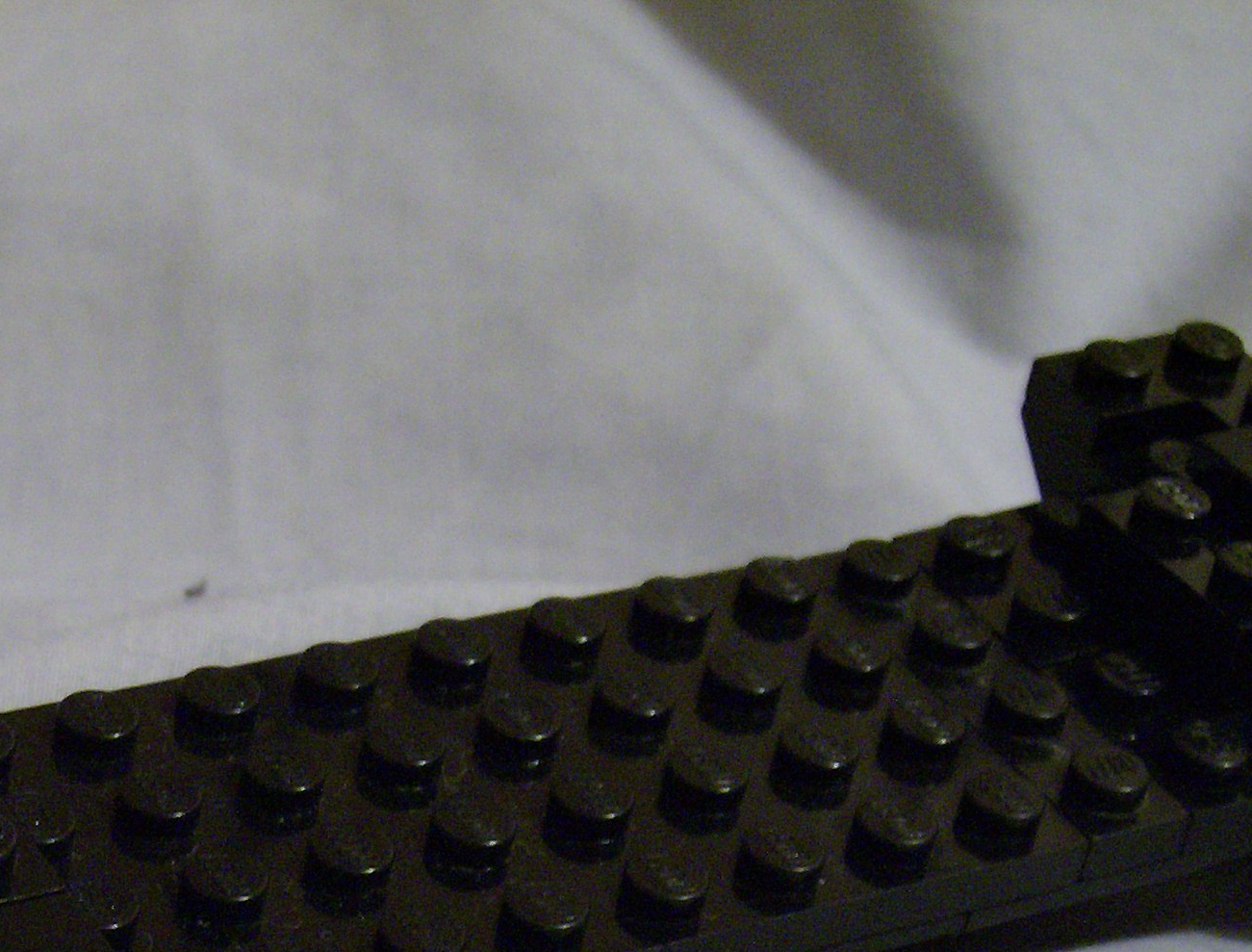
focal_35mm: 99
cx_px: -19
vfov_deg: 14.7
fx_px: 3598
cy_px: 1016
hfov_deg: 19.2
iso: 200
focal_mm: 7.7
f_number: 3.1
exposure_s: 1/8.99
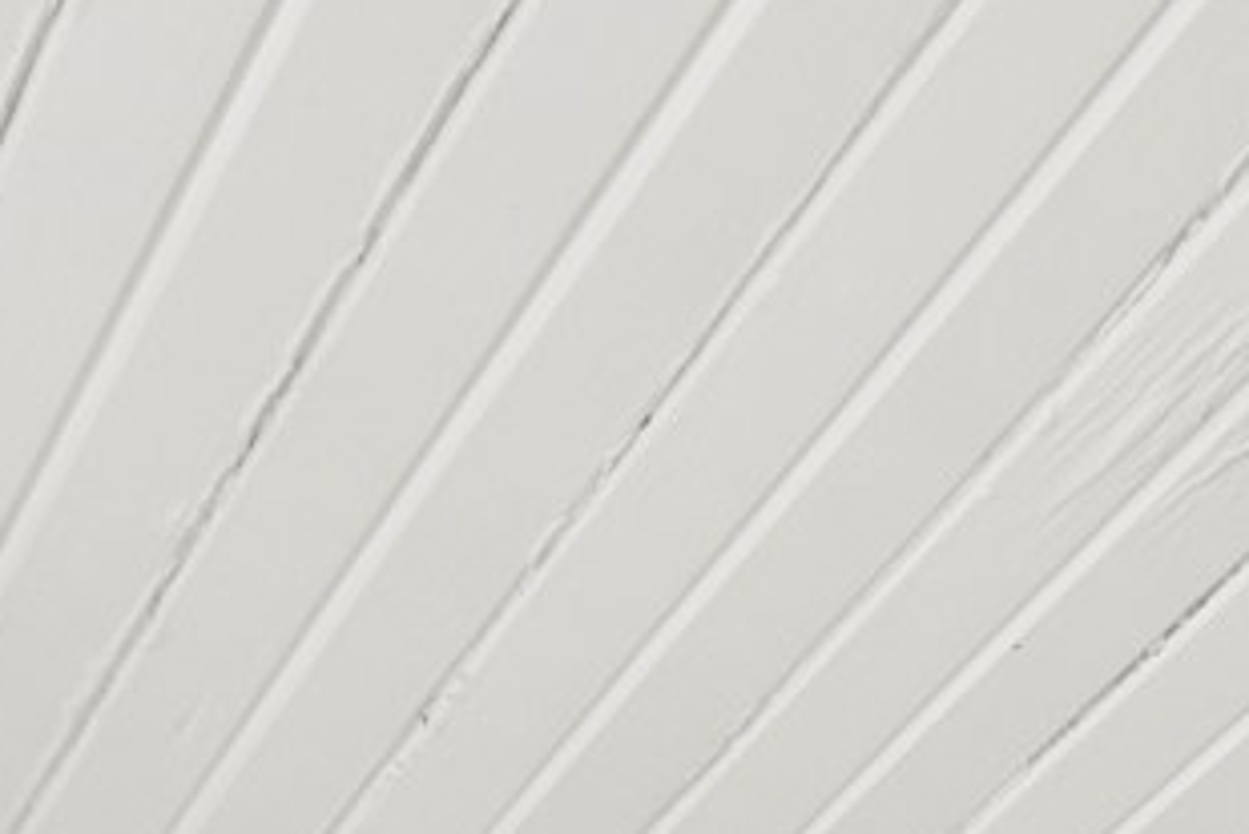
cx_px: 2768
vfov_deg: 9.4
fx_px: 3401
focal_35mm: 98
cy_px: 2804
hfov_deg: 15.1
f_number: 8
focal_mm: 14
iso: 500
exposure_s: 1/4
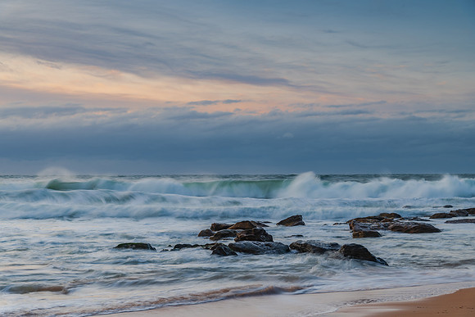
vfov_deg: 20.4
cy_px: 158
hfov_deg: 30.2
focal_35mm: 67
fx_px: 880
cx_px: 238
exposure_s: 1/2.5
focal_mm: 66
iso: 64
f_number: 9
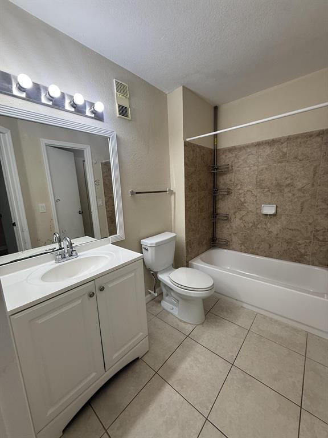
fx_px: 177
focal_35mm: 14
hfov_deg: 85.7
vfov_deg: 102.1
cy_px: 219
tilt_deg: -9.9
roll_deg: +3.1
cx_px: 164
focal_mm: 2.22
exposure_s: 1/120
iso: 100
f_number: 2.2
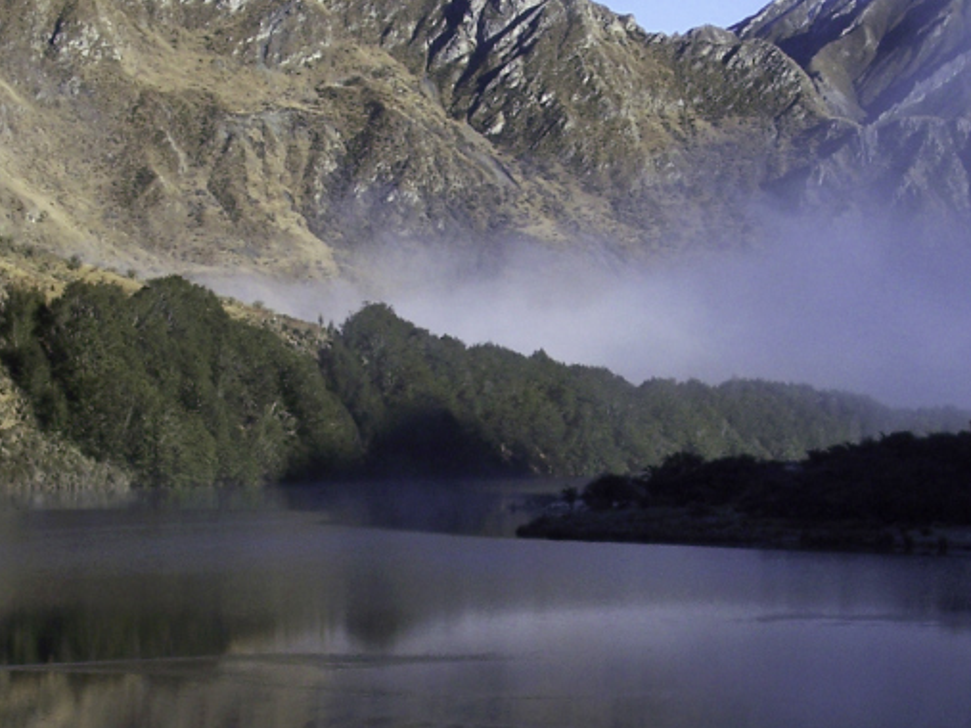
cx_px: 502
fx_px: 2272
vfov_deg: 18.2
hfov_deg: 24.1
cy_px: 470
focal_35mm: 81
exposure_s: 1/474
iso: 65
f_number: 3.9
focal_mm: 6.3
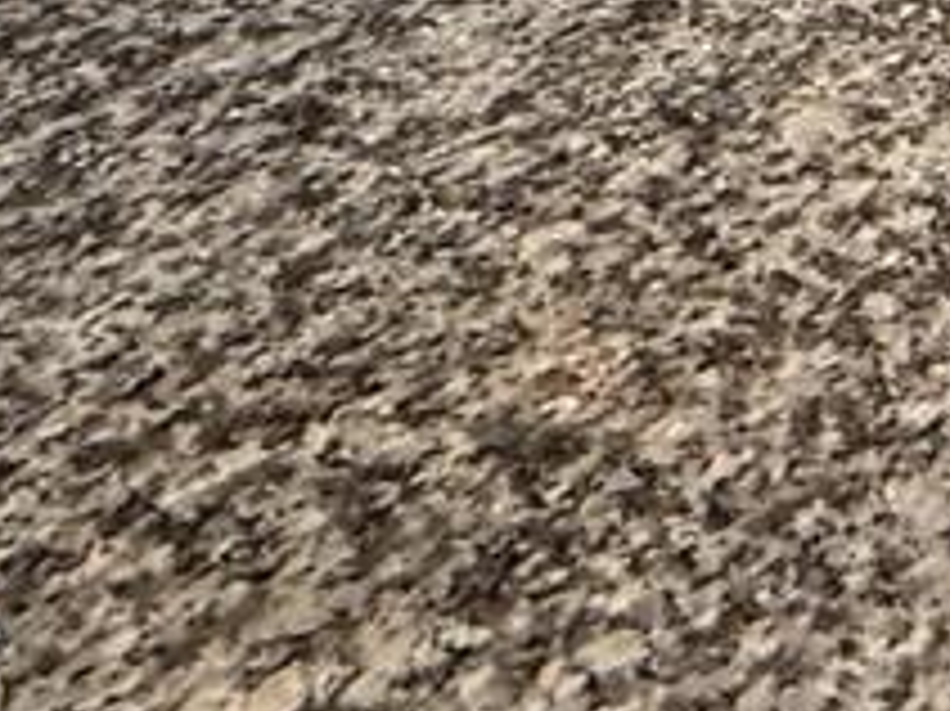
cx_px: 1450
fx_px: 1865
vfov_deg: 14.9
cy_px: -918
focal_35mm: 68
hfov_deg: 22.9
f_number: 2.2
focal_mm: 2.22
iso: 200
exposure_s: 1/60
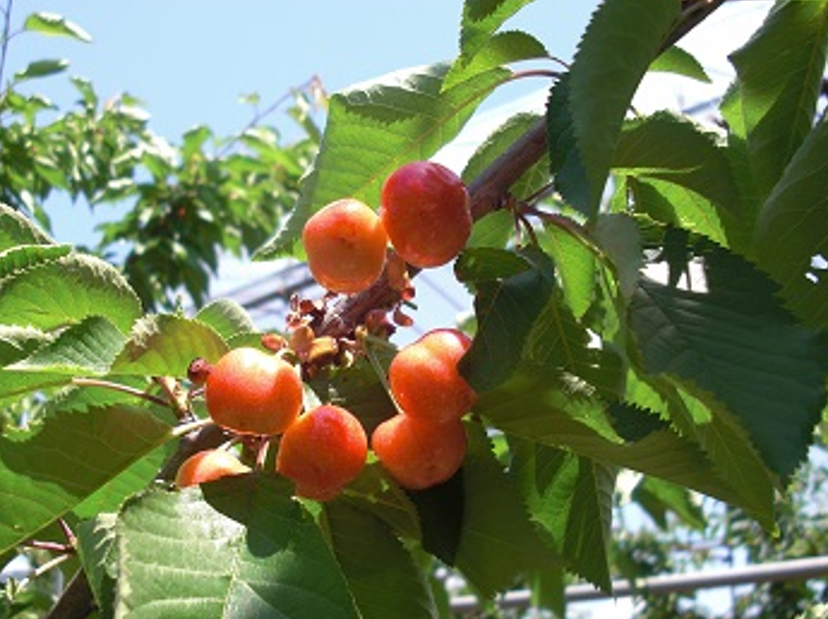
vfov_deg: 32.1
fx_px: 1075
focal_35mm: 45
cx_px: 361
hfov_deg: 42.0
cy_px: 356
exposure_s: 1/400
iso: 50
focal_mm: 6.3
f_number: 2.8
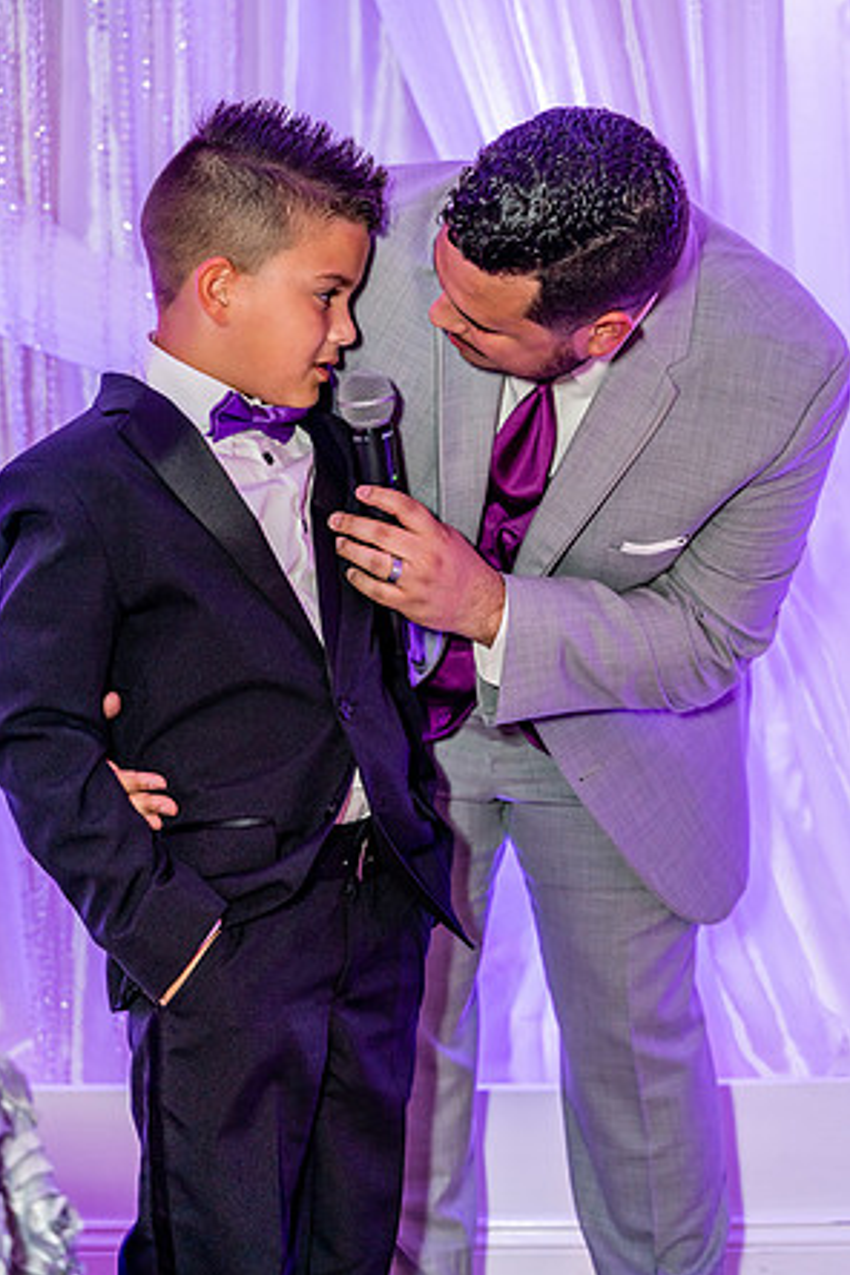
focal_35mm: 76
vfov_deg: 26.7
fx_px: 2691
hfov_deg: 17.9
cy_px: 640
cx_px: 422
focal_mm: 75
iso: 2000
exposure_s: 1/125
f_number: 4
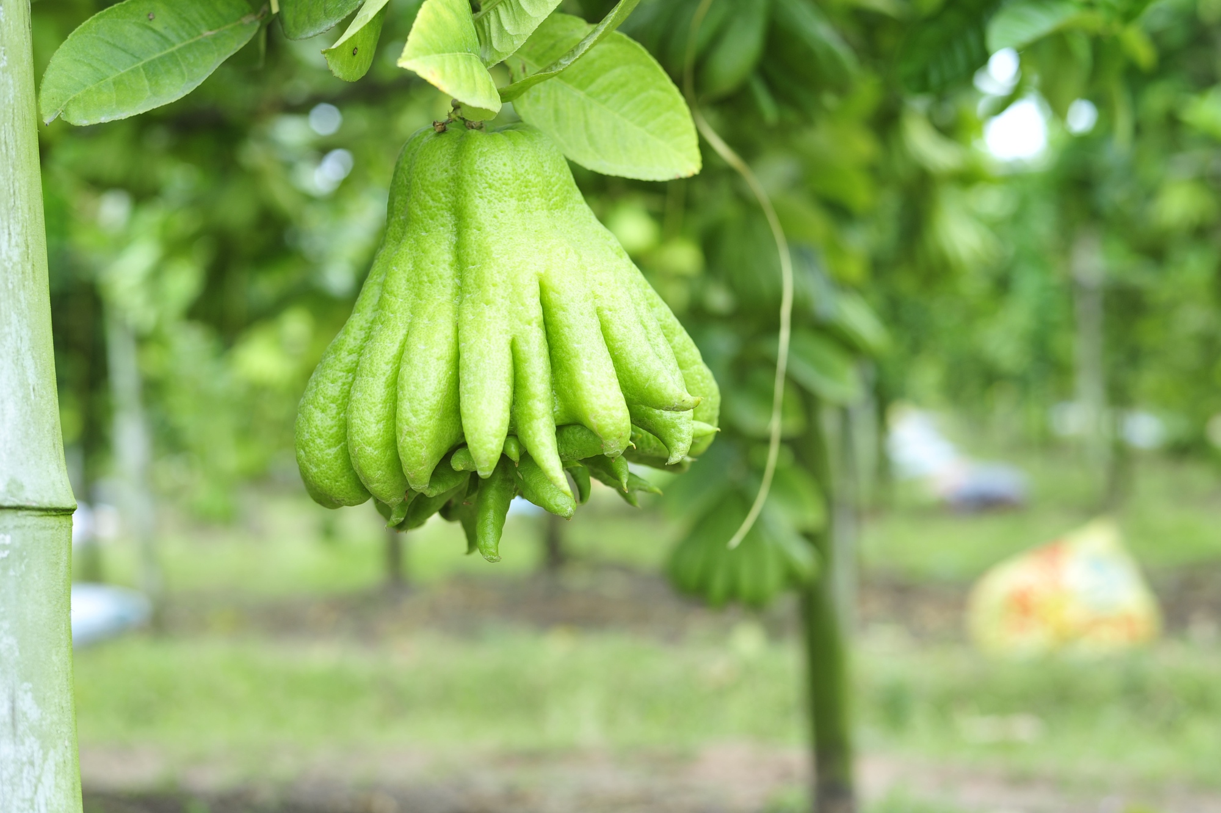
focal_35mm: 50
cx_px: 610
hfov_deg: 39.6
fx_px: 1695
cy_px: 406
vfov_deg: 27.0
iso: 250
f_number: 4
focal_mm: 50
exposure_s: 1/125
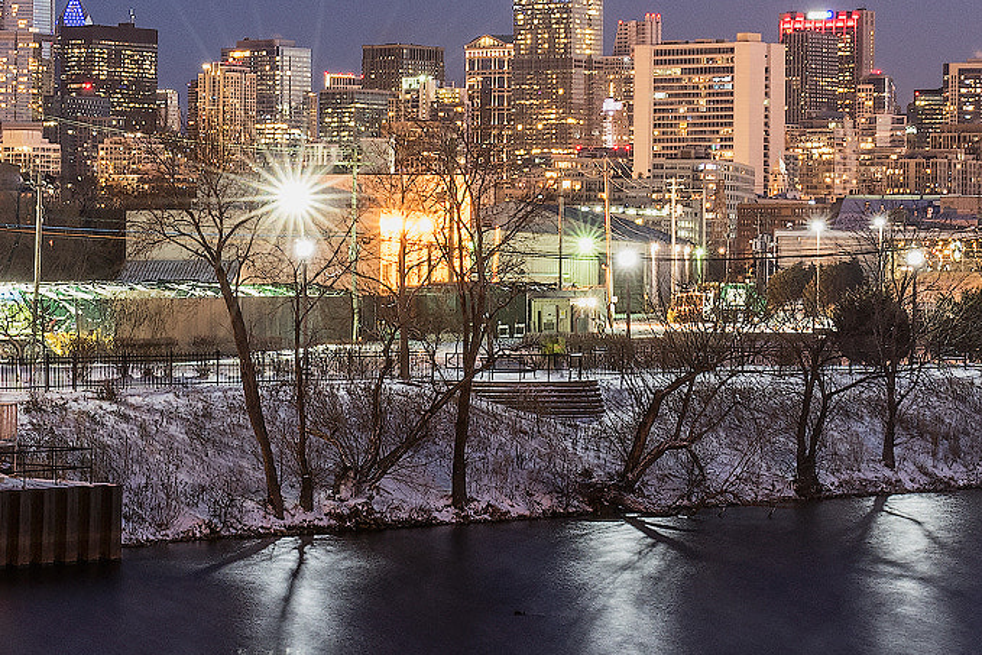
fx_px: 1992
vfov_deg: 18.7
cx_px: 729
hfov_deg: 27.3
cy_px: 341
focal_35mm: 73
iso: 100
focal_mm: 31
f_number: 11
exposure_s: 25
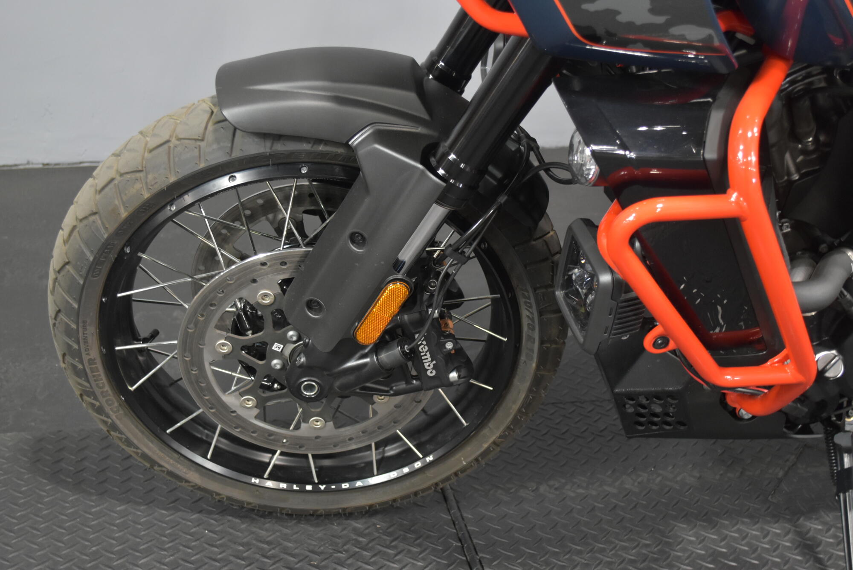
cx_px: 426
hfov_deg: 41.1
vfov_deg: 28.1
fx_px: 1138
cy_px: 285
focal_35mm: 48
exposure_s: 1/13
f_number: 4.8
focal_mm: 32
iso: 1600
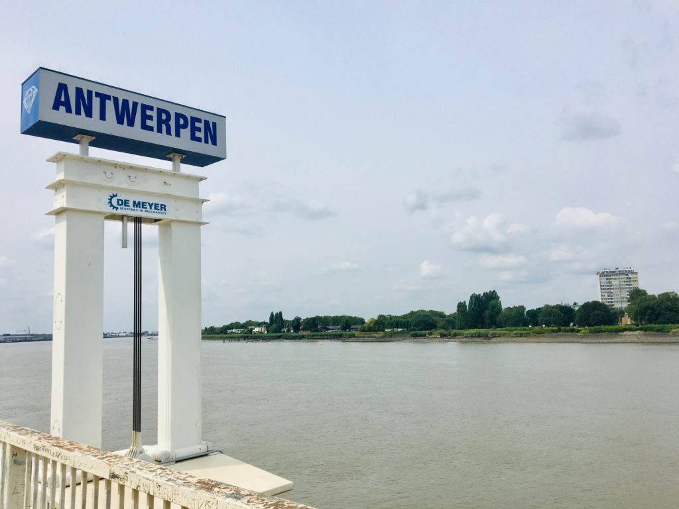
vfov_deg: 48.2
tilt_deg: +7.9
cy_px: 254
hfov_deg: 61.7
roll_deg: +1.3
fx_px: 569
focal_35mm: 29
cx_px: 340
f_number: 2.2
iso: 25
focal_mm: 4.15
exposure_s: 1/3205
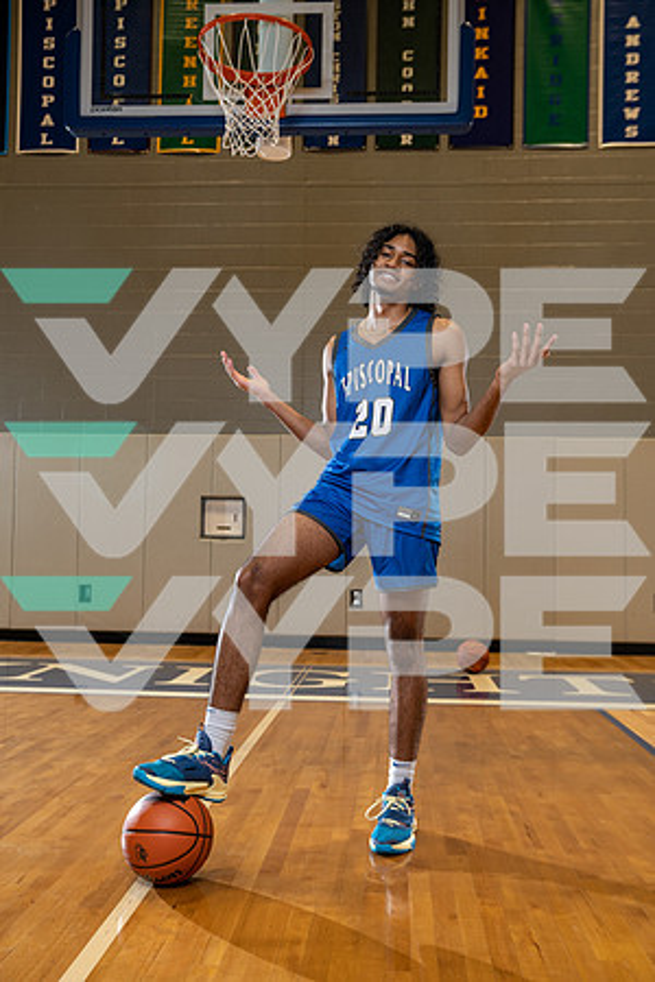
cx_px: 328
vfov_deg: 55.8
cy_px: 491
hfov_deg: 38.9
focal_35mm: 34
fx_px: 928
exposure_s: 1/125
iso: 400
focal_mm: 34
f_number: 4
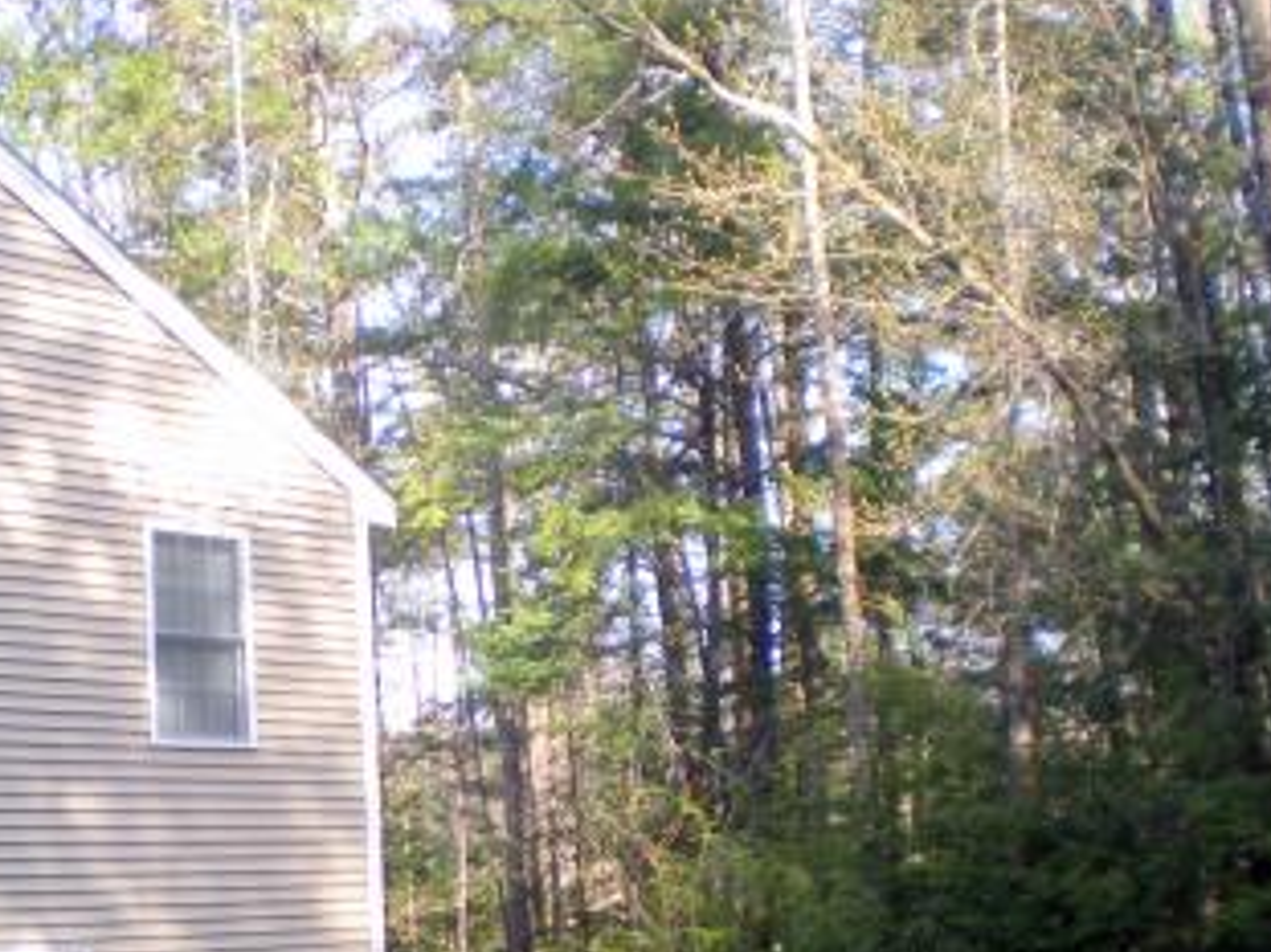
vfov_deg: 20.5
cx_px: 429
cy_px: 772
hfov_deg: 27.3
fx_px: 2606
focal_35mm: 71
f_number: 3.1
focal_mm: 6.3
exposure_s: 1/103
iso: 64
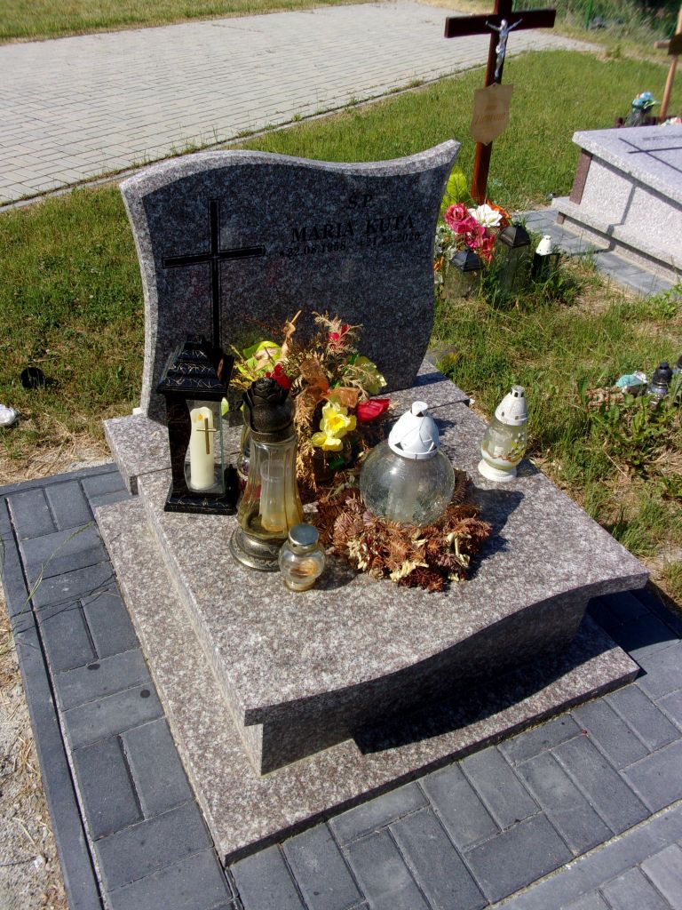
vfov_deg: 63.4
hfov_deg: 49.7
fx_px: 736
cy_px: 455
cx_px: 341
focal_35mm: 28
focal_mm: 5.1
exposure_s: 1/105
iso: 80
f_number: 10.8
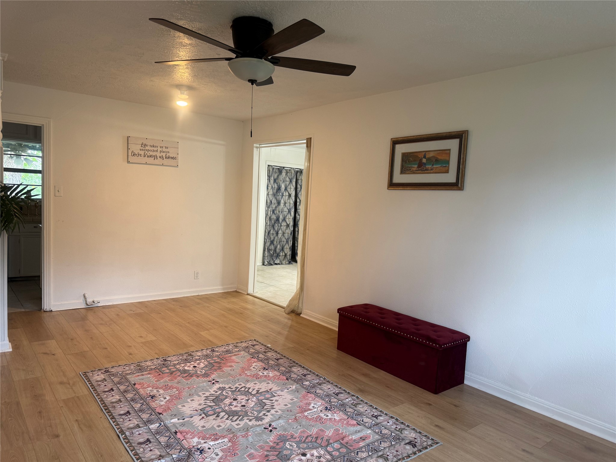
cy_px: 231
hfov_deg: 71.6
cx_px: 308
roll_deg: -2.9
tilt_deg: -4.3
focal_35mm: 24
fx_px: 427
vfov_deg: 56.8
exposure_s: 1/60
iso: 125
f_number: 1.78
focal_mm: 6.76
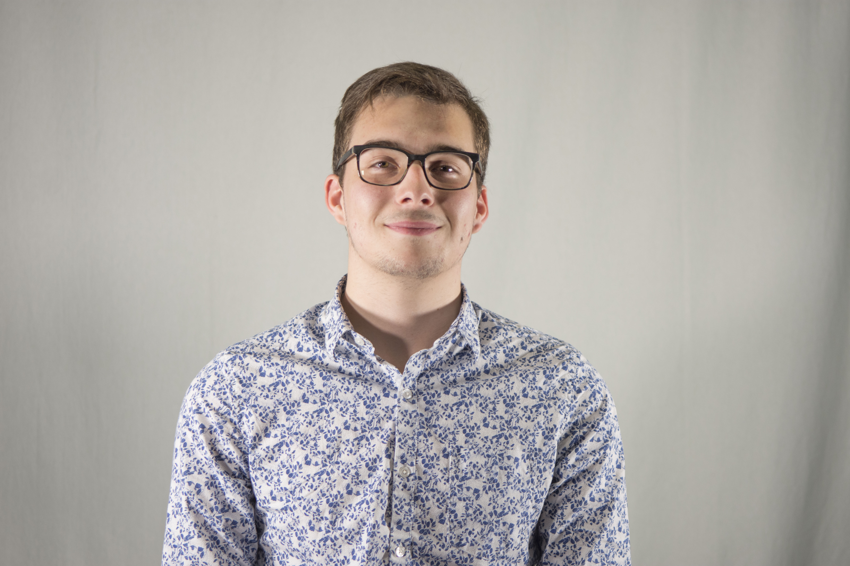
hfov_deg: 29.9
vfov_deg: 20.2
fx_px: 1594
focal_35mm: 68
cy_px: 283
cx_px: 425
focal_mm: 45
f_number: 2.8
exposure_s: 1/160
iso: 320
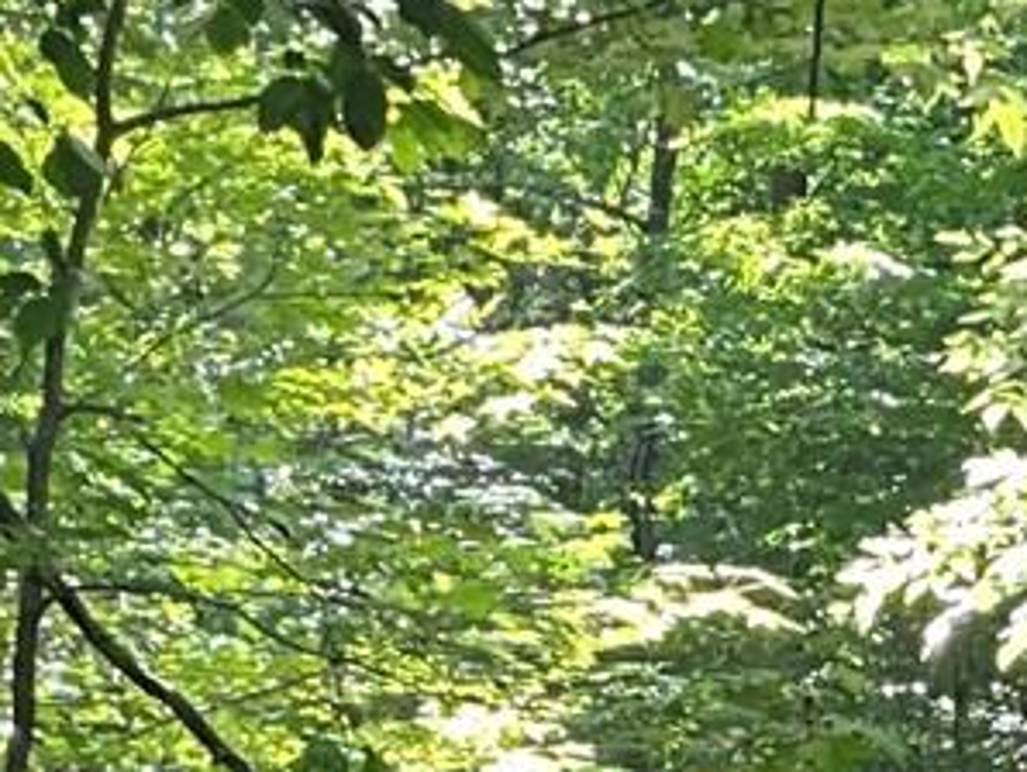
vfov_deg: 7.1
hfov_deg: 9.9
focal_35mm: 199
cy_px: 1796
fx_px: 5909
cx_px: 934
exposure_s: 1/122
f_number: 1.8
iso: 50
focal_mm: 3
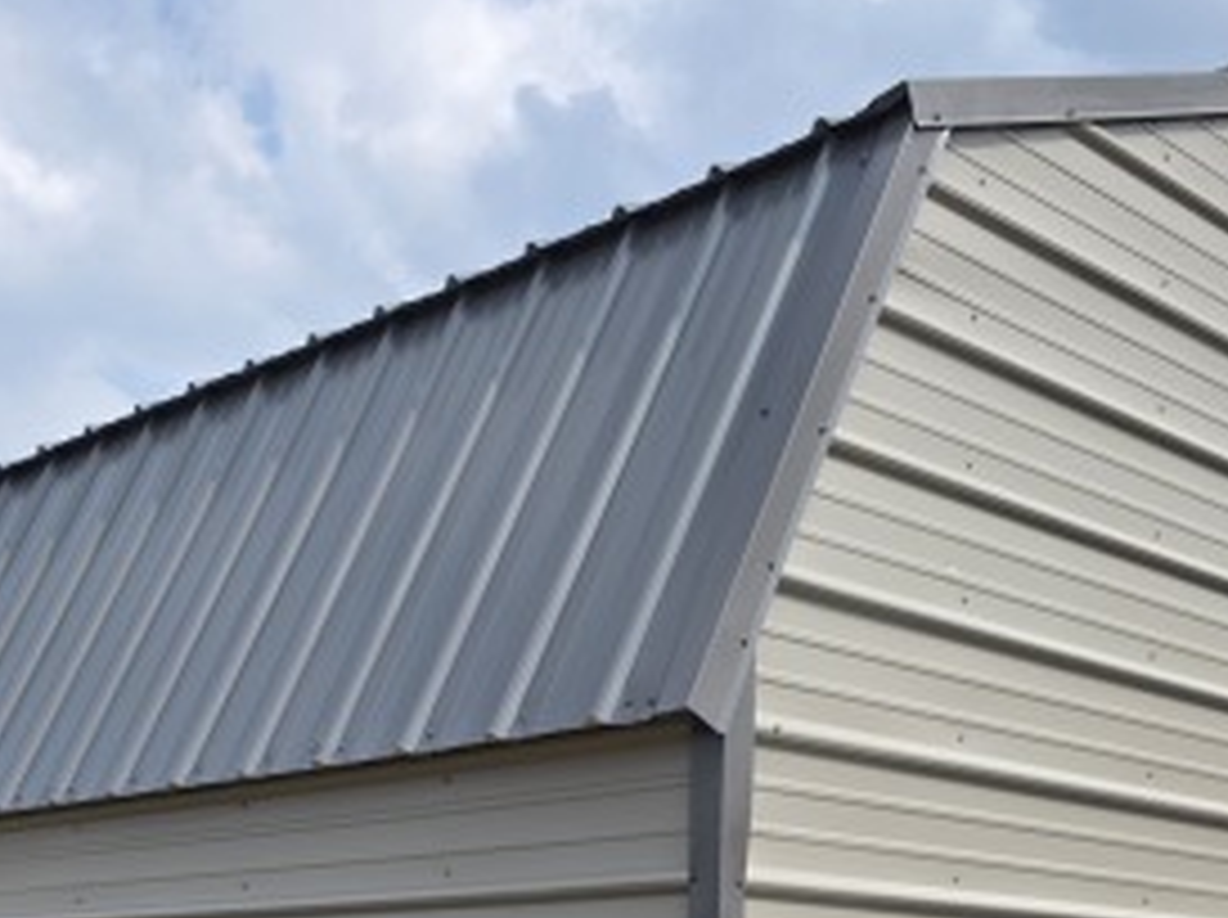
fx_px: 1913
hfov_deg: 35.5
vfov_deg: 24.8
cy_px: 1058
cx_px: 531
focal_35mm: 54
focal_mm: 6.3
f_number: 1.7
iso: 80
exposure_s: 1/5778
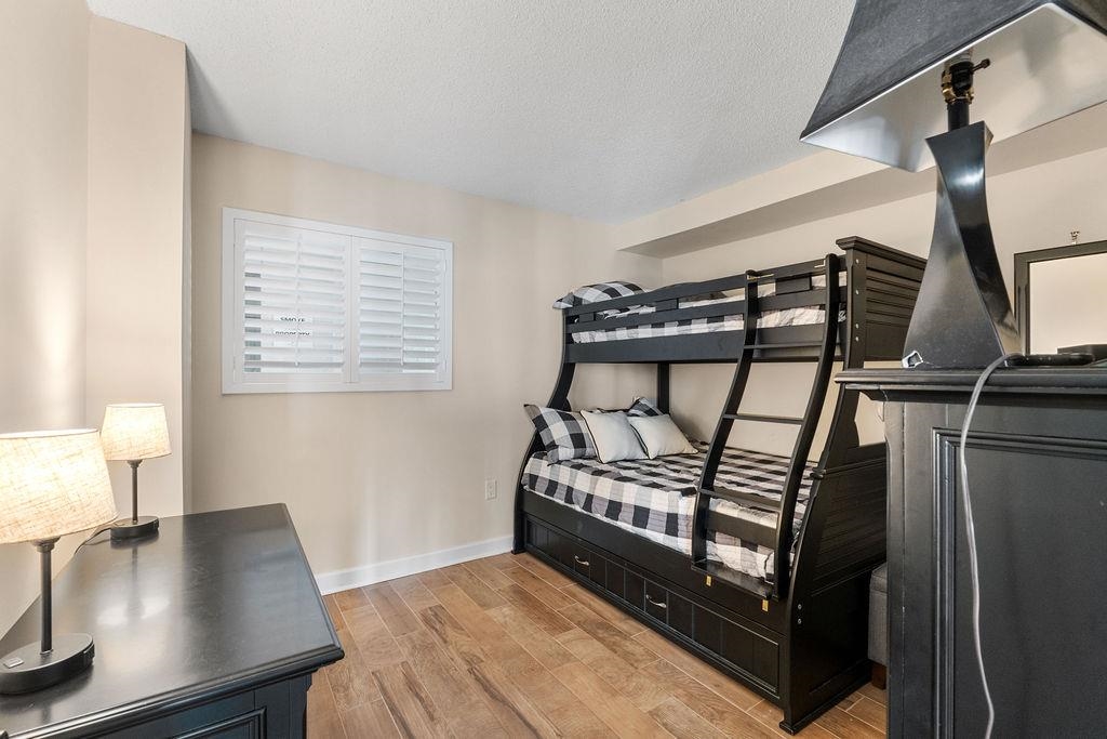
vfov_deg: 77.3
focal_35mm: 15
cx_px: 554
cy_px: 370
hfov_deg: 100.4
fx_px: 461
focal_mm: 10
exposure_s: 1/1.67
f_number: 7.1
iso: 500
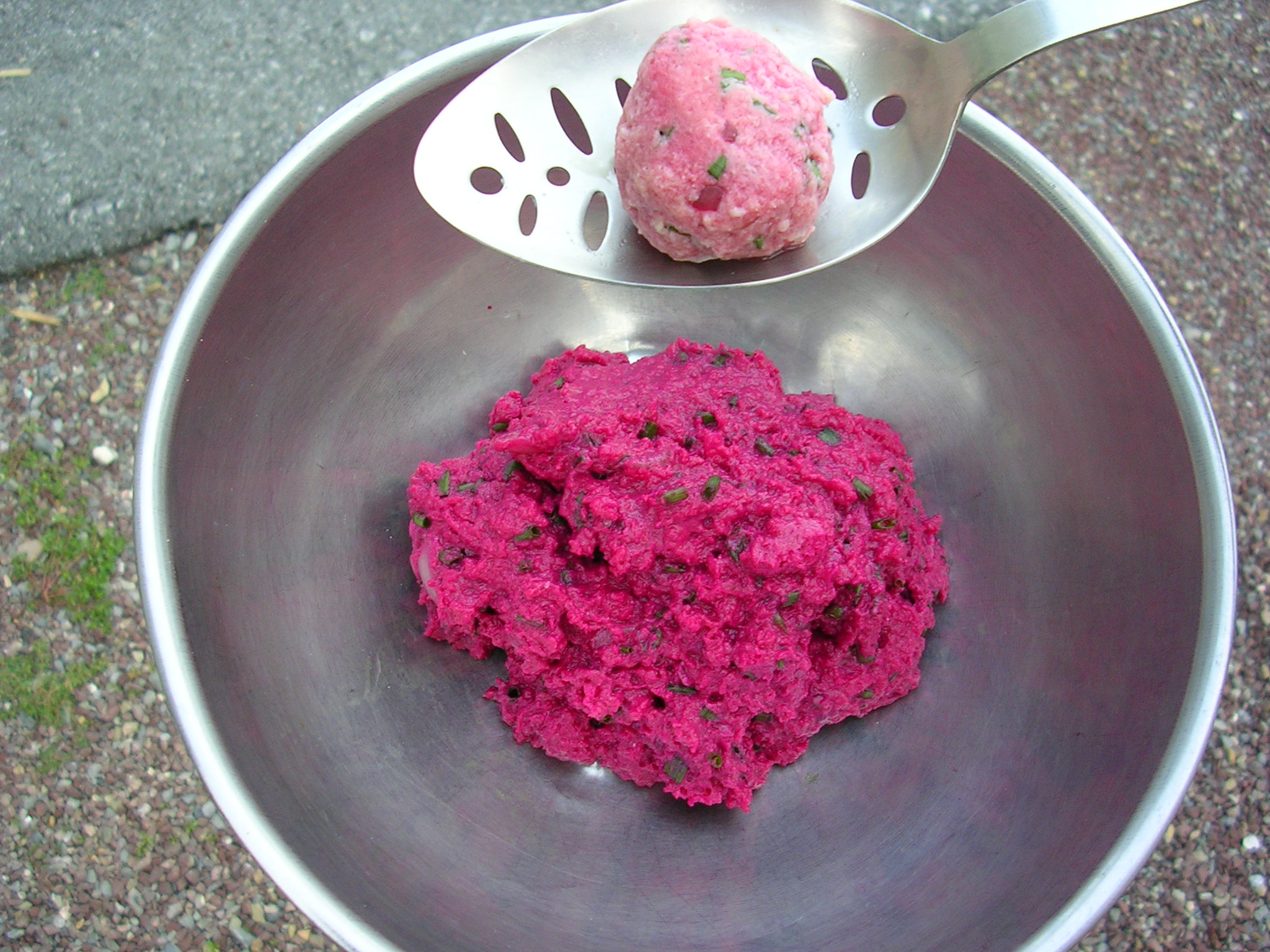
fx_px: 1394
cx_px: 635
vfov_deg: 37.7
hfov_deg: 49.0
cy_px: 476
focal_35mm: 38
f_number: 2.8
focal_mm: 5.8
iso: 50
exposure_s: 1/41.4
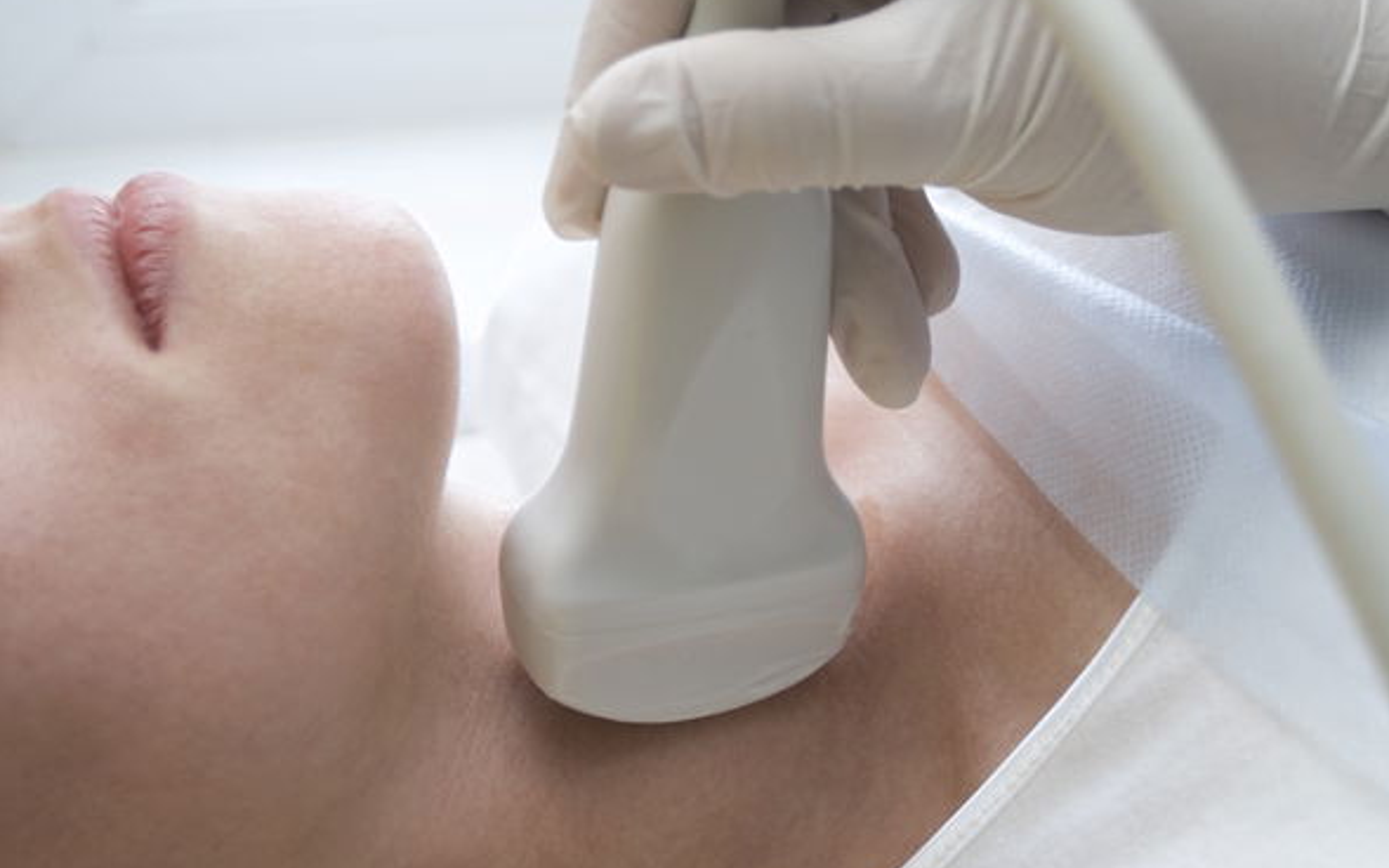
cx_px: 705
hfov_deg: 37.2
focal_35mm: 55
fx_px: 2064
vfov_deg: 23.7
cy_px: 420
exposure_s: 1/30
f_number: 4.5
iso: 100
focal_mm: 35
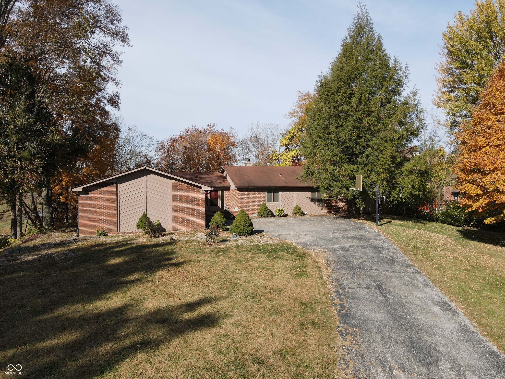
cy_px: 190
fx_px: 350
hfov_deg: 71.6
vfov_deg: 56.8
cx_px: 252
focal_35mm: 24
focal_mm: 4.5
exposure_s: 1/640
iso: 100
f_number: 2.8
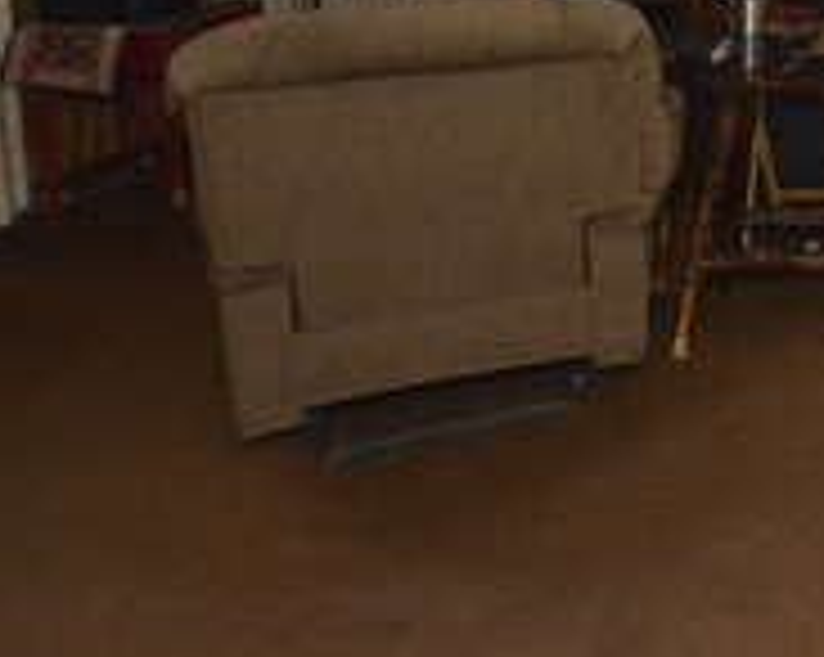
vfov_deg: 28.2
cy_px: -146
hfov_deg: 28.1
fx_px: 1121
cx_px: 1216
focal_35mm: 46
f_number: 11
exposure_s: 1/60
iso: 6400
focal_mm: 14
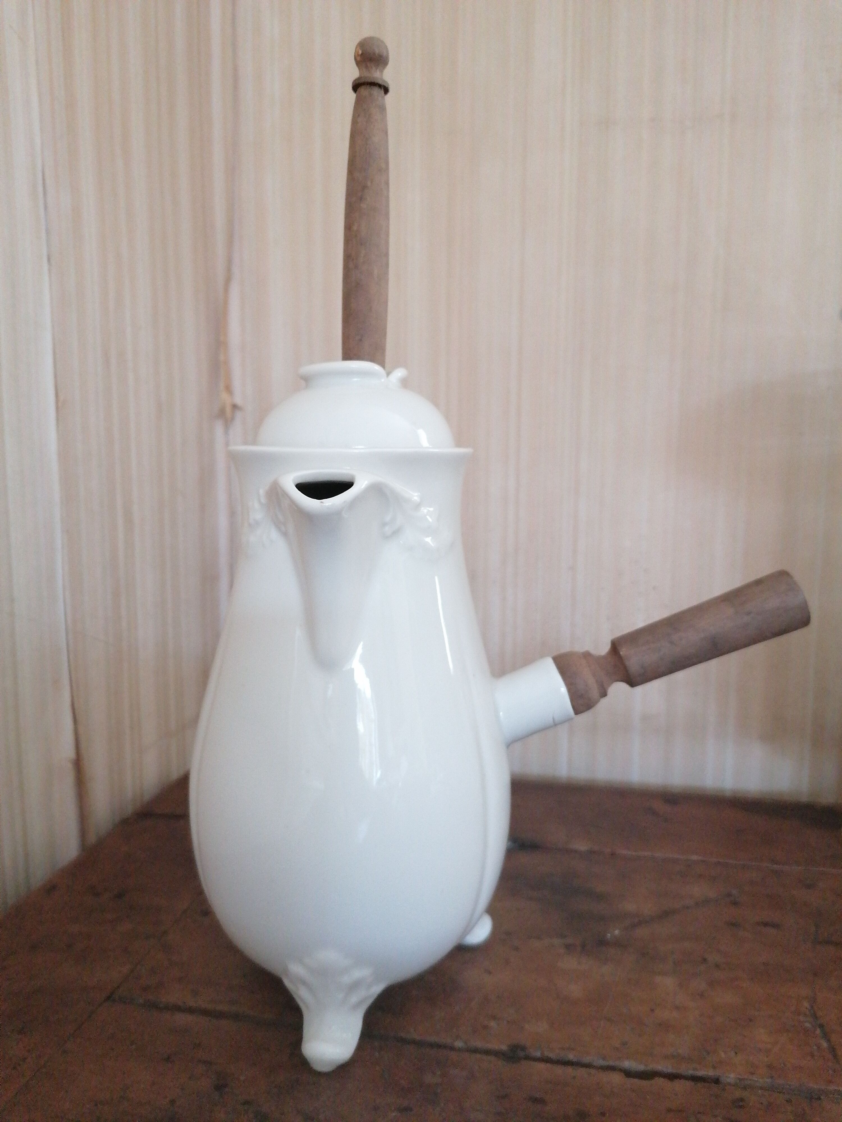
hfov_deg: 51.4
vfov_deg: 65.3
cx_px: 421
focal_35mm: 27
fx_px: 876
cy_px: 561
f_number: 1.8
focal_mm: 4.75
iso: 400
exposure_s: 1/25
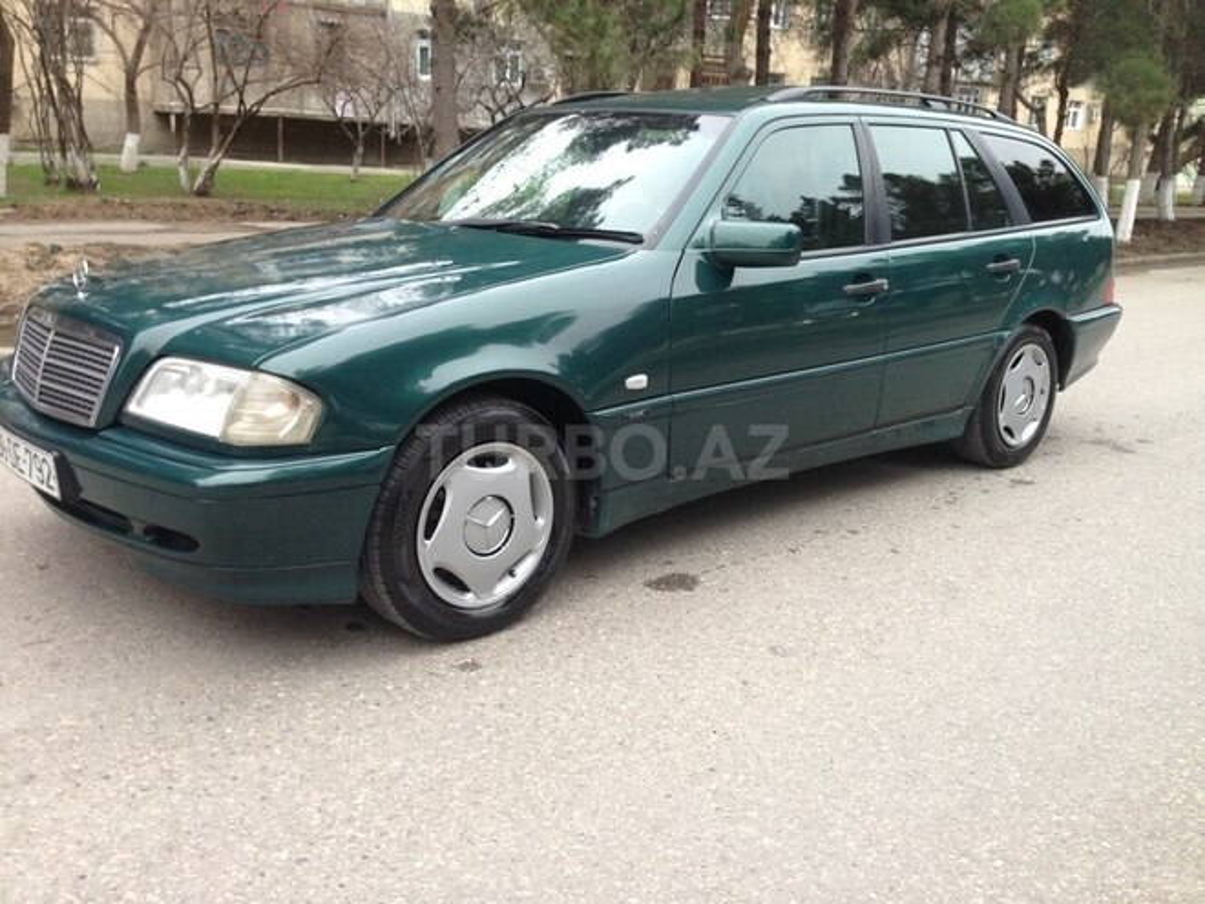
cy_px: 452
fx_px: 1149
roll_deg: -3.3
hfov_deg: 55.4
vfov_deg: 42.9
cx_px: 602
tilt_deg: -14.9
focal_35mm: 33
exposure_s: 1/40
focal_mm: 4.12
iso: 50
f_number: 2.4
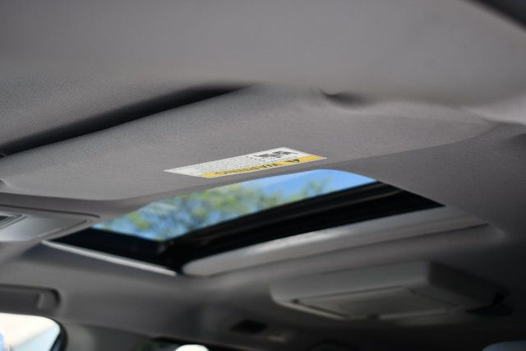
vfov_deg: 29.3
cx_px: 263
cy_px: 176
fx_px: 672
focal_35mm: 46
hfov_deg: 42.7
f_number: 4.5
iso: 400
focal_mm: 31
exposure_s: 1/250
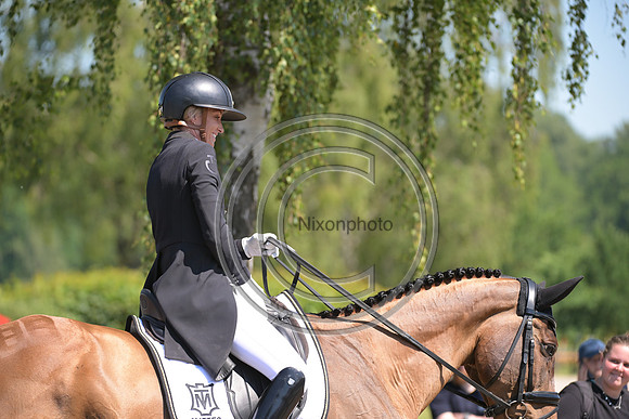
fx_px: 3495
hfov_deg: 10.3
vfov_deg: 6.9
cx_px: 314
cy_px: 210
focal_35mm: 200
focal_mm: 200
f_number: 5
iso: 500
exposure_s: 1/1250
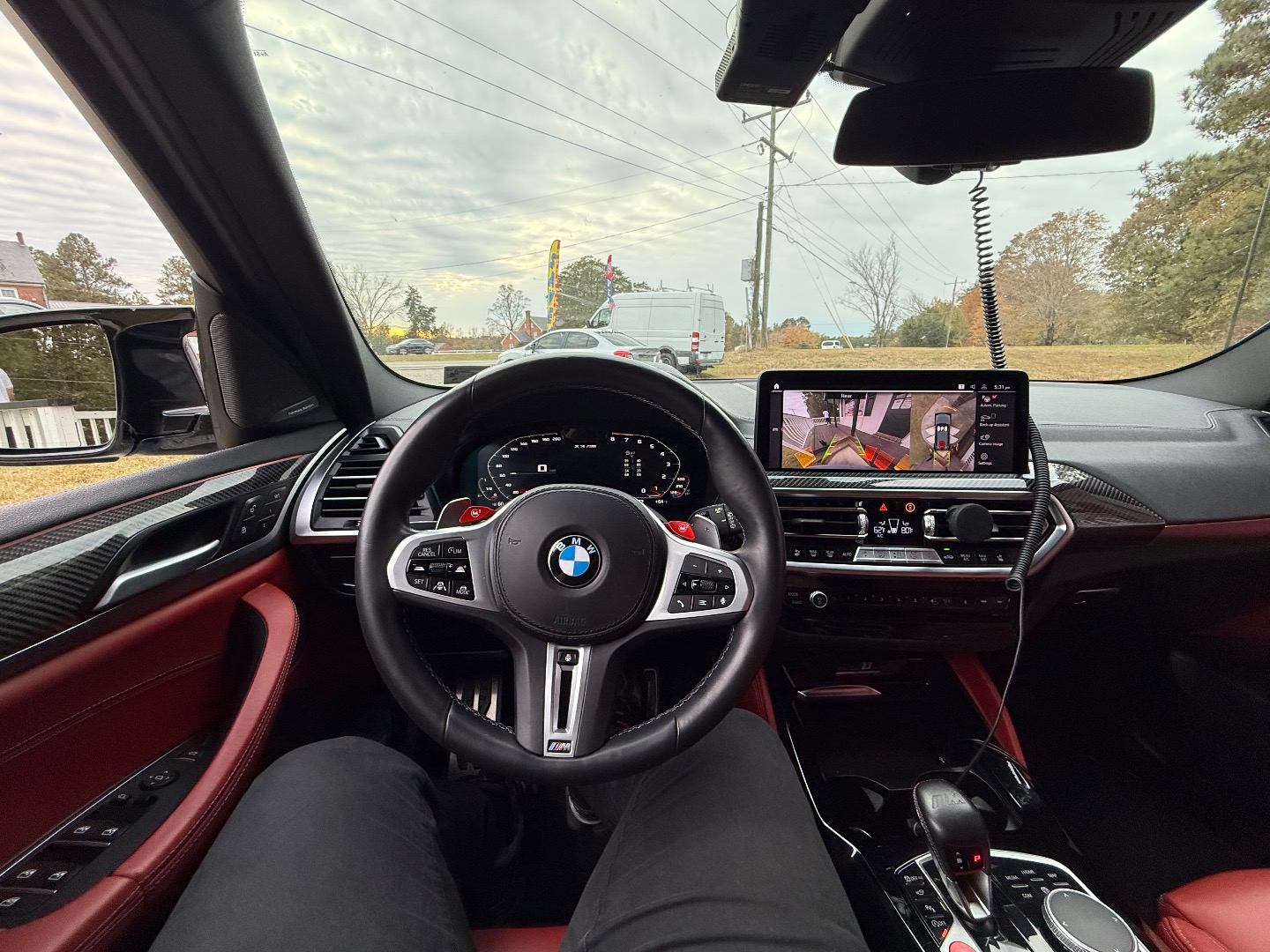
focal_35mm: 14
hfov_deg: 102.1
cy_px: 476
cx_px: 635
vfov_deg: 85.7
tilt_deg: -12.8
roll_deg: +0.1
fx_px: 514
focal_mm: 2.22
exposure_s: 1/120
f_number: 2.2
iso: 160
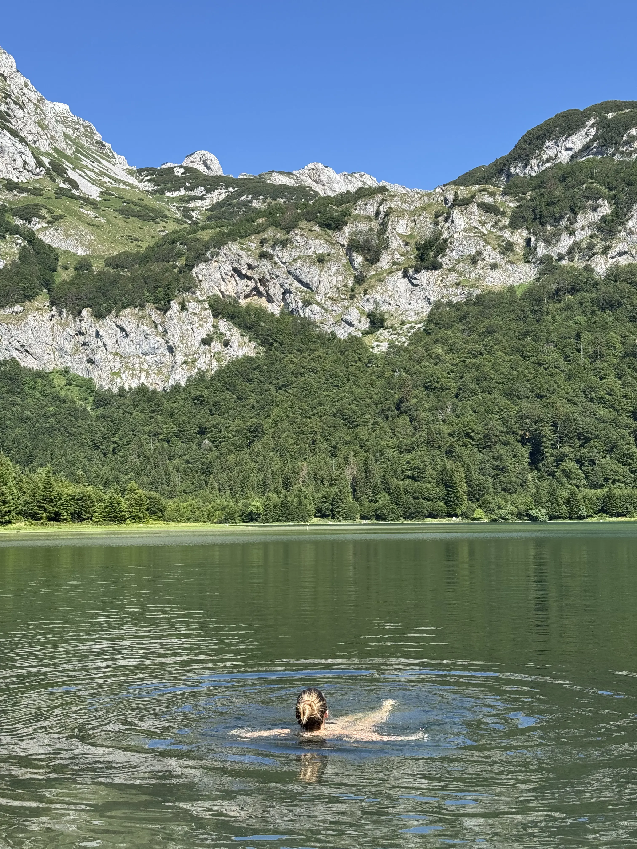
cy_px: 424
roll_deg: +0.5
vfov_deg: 39.7
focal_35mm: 48
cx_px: 318
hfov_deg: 30.3
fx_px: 1178
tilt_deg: +5.2
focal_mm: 6.76
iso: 64
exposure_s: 1/2513
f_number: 1.78
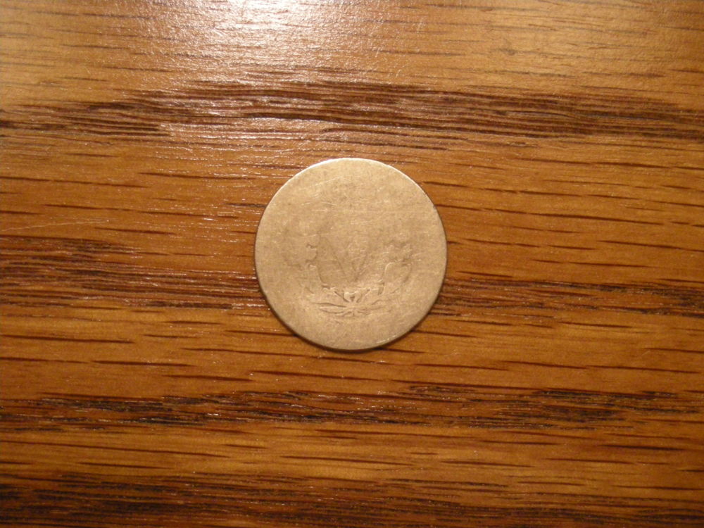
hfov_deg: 25.7
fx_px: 1546
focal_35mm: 76
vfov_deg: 19.4
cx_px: 352
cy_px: 264
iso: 400
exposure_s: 1/48
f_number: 3.9
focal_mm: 12.3
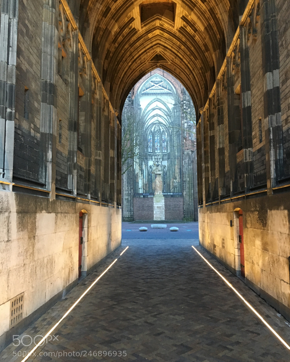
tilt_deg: +7.5
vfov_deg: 57.2
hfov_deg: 47.1
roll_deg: +0.9
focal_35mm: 31
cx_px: 146
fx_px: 333
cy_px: 175
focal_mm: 4.15
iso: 200
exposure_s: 1/20
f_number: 2.2
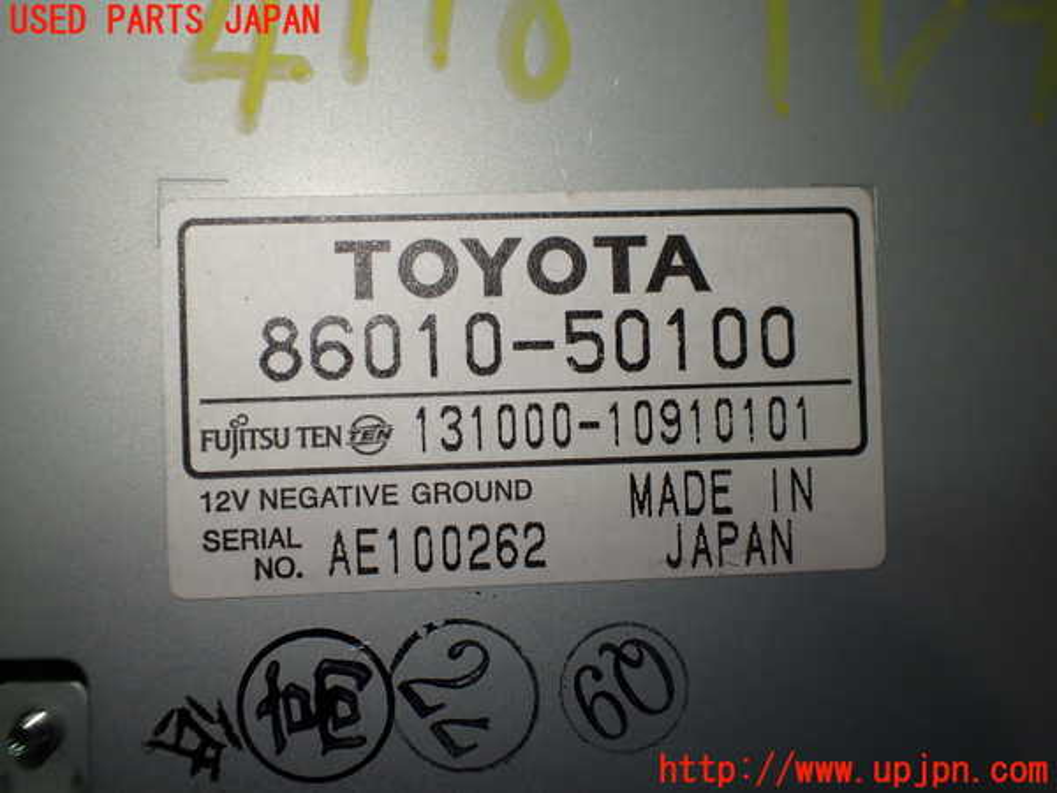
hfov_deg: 60.0
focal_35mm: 30
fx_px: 916
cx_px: 528
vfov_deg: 46.8
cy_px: 396
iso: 100
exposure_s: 1/200
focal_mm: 5.4
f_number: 2.3
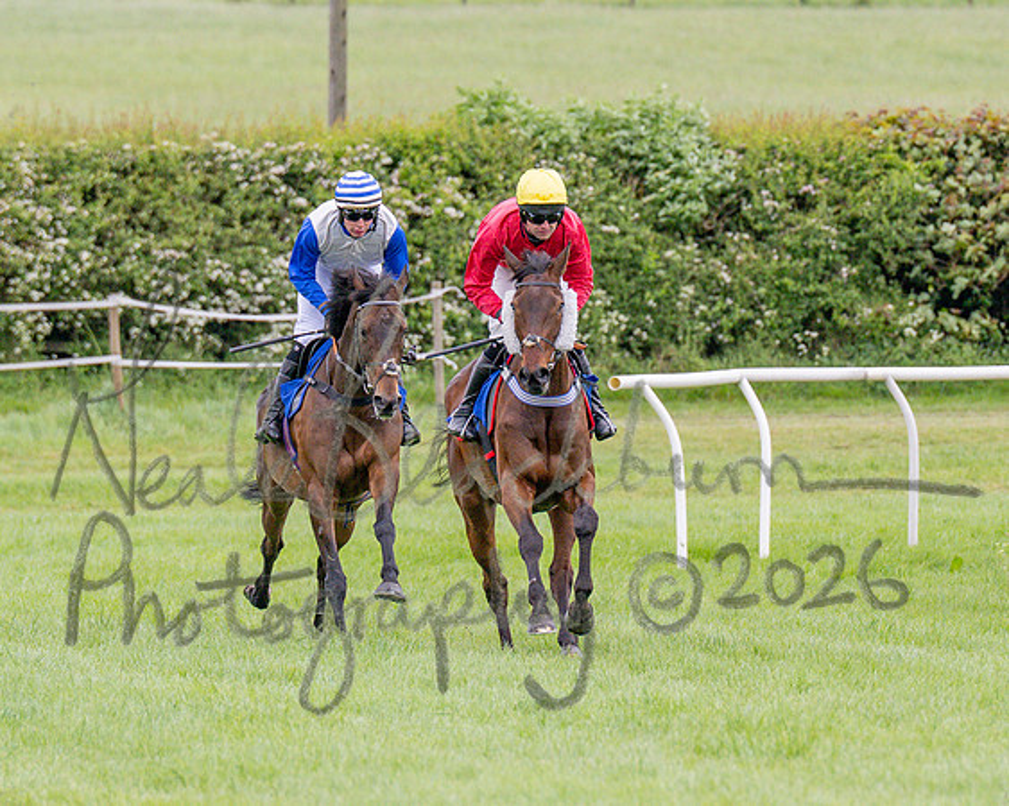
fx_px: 17421
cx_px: 621
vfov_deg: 2.7
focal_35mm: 584
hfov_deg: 3.3
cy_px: 190
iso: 400
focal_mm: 200
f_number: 4
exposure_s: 1/1600
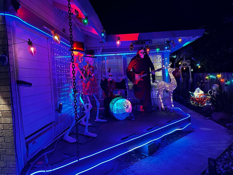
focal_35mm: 24
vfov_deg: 56.8
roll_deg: +3.5
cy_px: 88
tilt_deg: -4.1
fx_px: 162
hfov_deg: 71.6
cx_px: 116
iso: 1000
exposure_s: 1/40
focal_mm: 6.86
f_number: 1.78
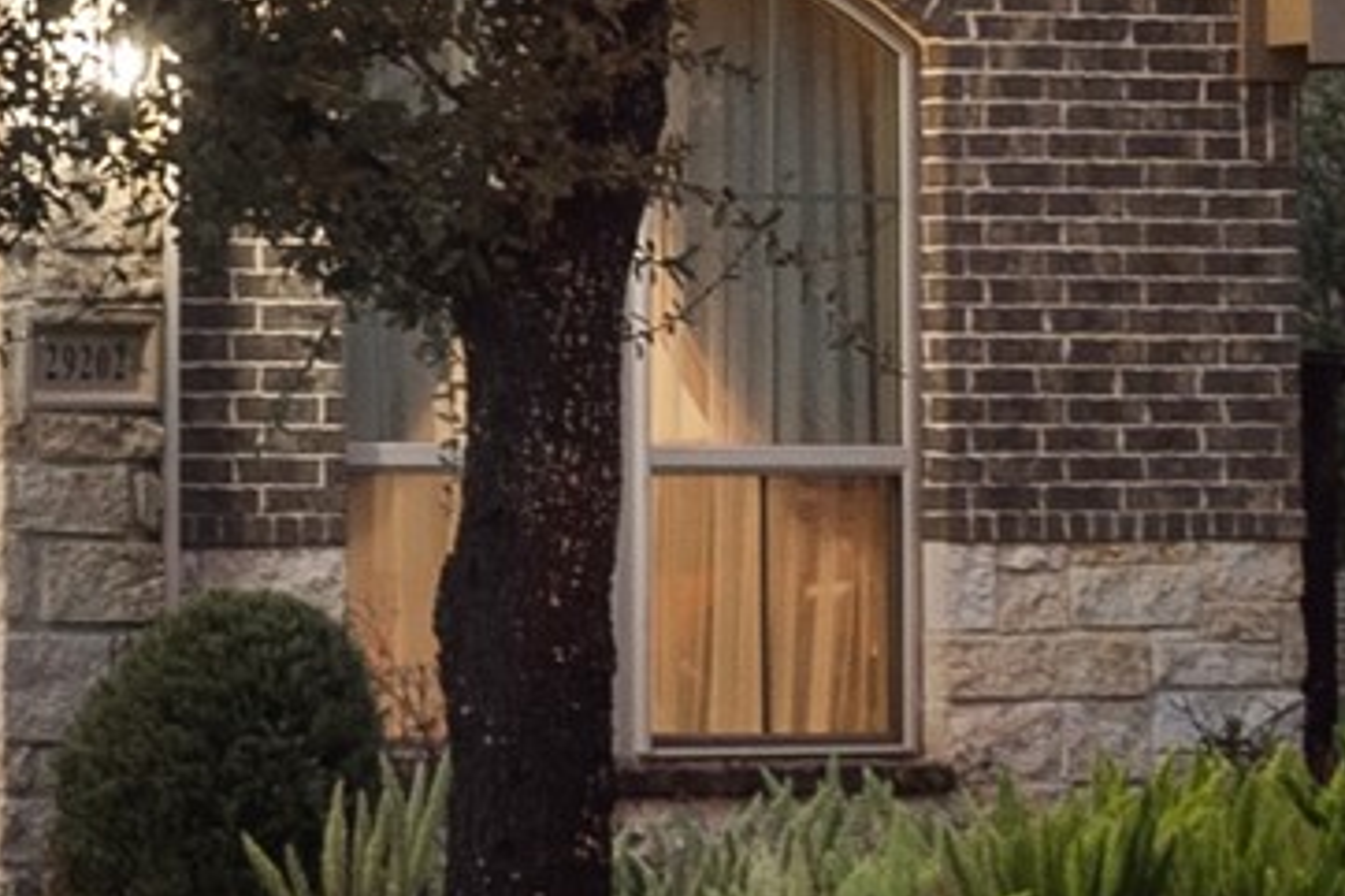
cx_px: -1925
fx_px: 8066
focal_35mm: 216
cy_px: -93
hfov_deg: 8.6
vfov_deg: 6.3
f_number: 9
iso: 320
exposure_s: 2.5
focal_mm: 24
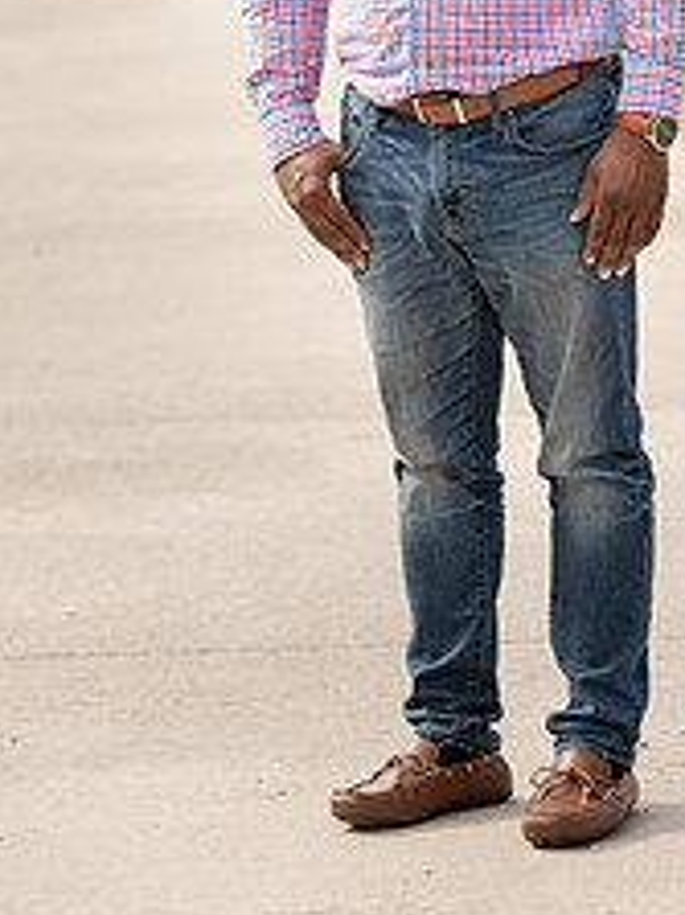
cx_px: 447
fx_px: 5731
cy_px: 74
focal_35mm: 217
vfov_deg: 9.1
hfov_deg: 6.8
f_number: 5
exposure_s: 1/320
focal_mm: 112
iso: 160
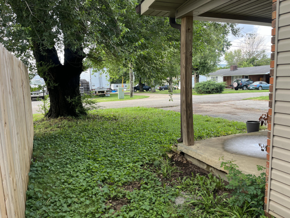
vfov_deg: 53.0
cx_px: 145
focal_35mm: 26
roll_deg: +1.7
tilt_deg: -7.4
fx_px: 218
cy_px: 109
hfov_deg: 67.3
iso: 50
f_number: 1.6
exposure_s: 1/317
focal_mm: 5.1
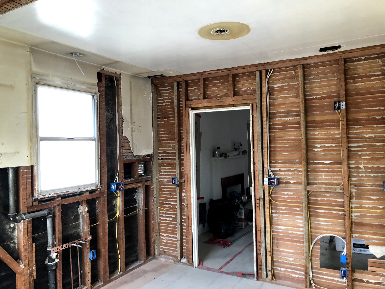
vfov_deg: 48.2
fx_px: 323
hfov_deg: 61.7
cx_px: 192
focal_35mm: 29
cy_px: 144
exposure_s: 1/30
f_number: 1.8
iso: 40
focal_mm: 3.99
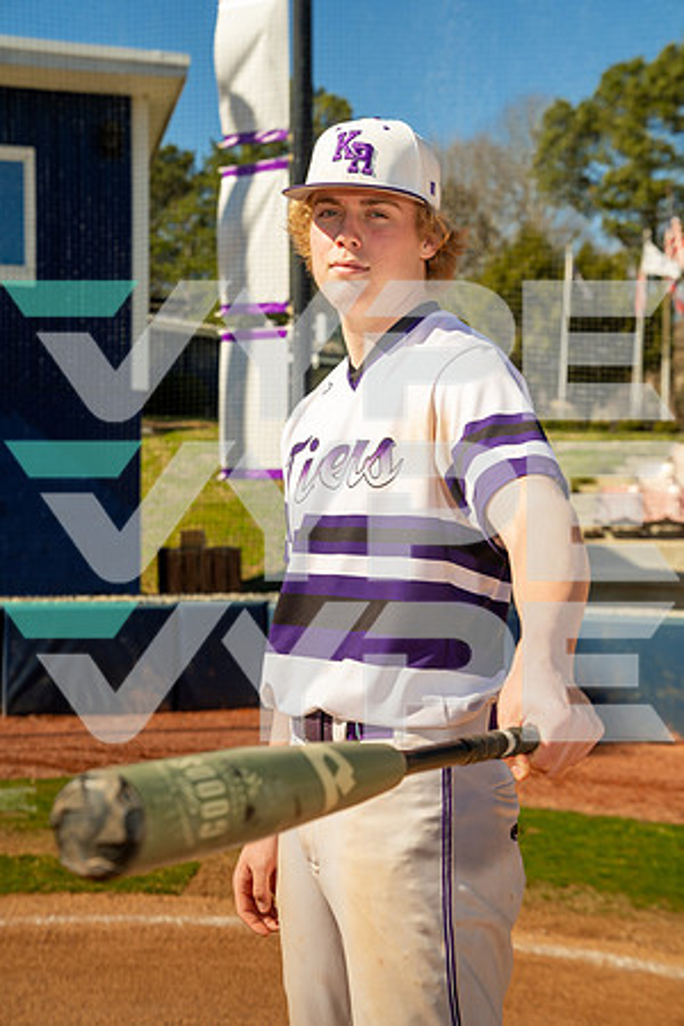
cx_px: 342
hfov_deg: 22.3
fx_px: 1738
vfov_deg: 32.9
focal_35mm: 61
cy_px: 513
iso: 100
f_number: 5.6
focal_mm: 61
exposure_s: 1/125
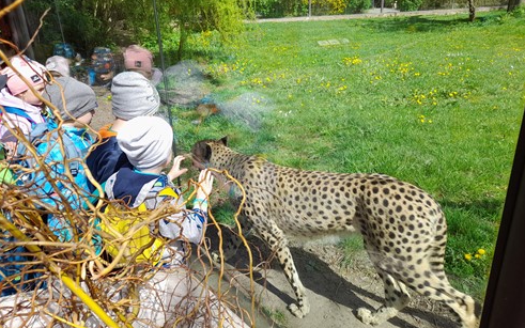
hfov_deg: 68.4
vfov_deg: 46.0
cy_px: 155
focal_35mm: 27
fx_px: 386
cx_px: 261
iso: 20
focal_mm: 4.6
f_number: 2
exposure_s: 1/268
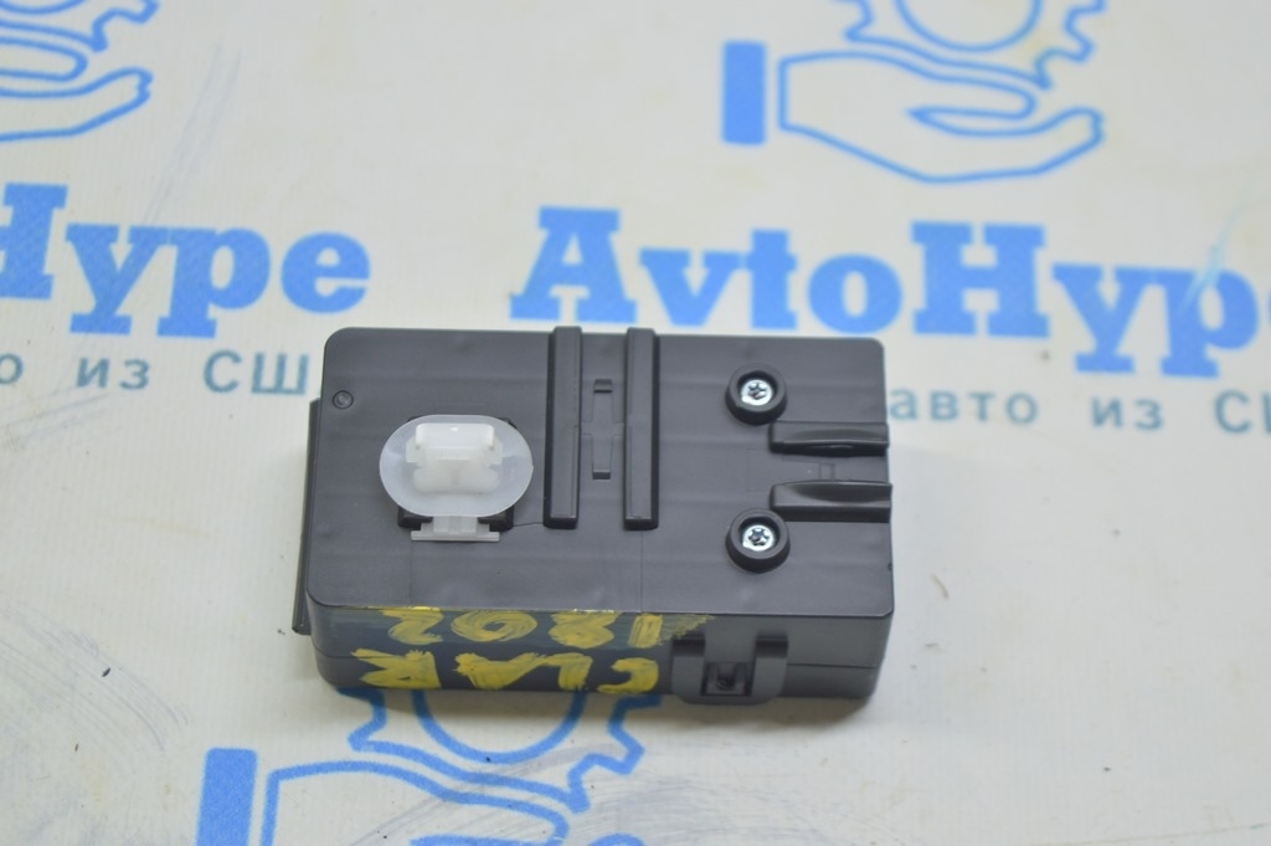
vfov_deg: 16.5
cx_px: 636
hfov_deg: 24.6
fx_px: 2910
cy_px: 423
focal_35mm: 82
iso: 400
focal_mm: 55
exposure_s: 1/20
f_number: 5.6
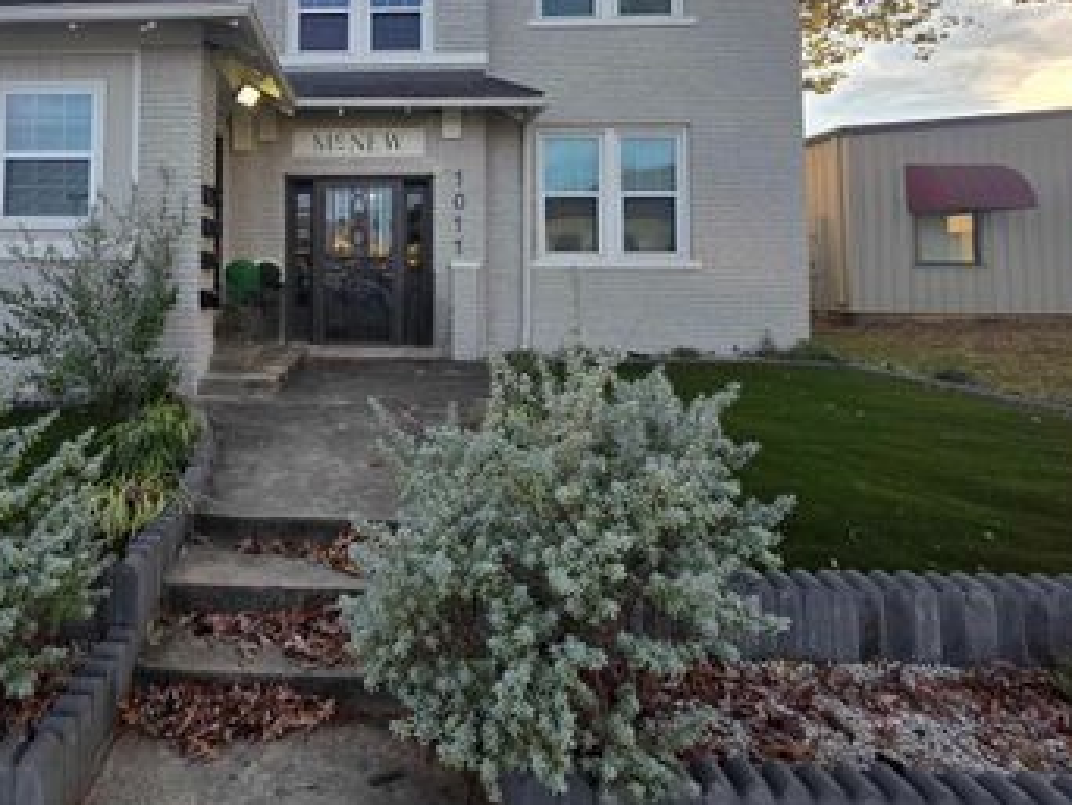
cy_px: 255
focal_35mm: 19
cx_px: 345
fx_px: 589
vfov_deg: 66.5
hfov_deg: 81.4
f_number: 1.9
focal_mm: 2.2
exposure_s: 1/476
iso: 40
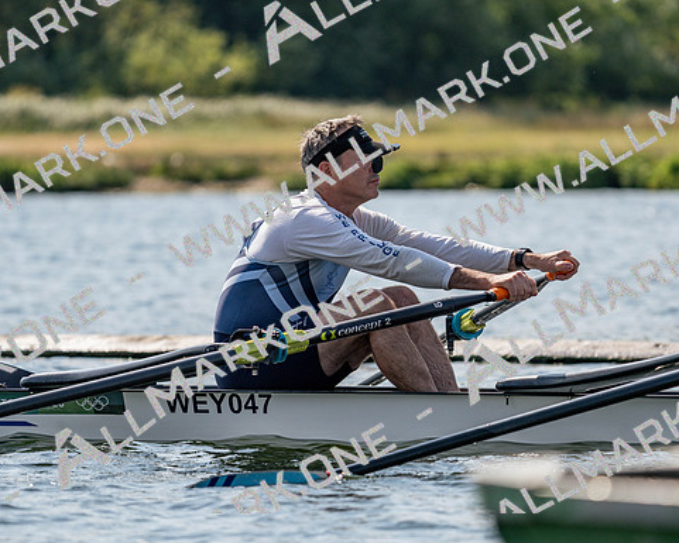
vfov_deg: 4.4
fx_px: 7095
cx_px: 342
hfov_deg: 5.5
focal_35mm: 353
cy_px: 272
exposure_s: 1/1600
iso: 200
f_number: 6.3
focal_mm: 312
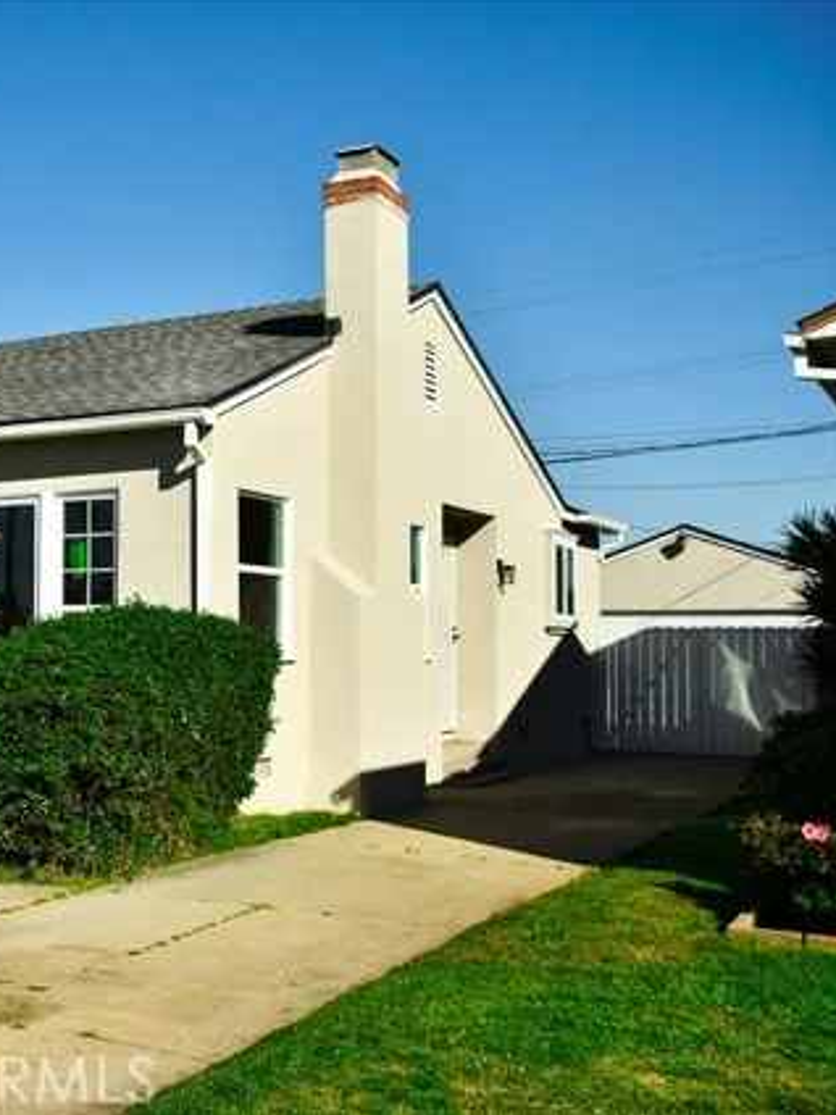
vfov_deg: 41.5
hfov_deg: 29.6
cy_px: 556
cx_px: 3
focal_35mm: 46
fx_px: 1472
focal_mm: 21
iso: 100
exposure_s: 1/8000
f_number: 4
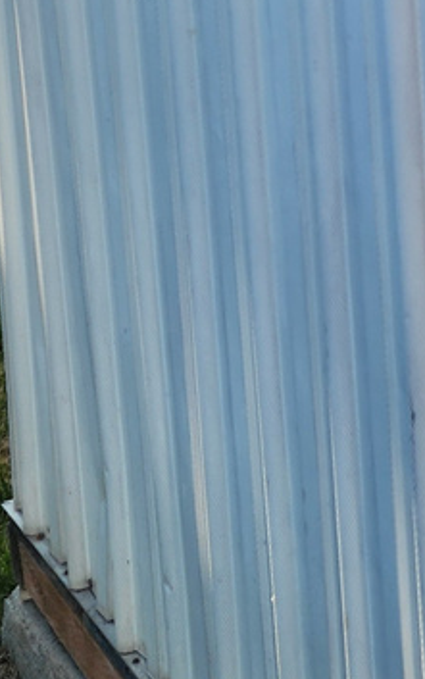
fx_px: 1962
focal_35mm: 106
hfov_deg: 11.3
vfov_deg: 18.7
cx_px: 806
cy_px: -119
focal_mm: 6.4
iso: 25
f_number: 1.8
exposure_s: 1/180
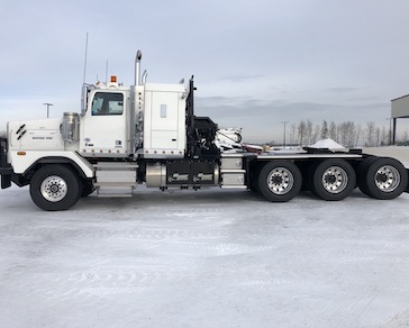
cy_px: 161
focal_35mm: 30
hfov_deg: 58.7
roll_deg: -1.0
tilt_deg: -0.2
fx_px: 364
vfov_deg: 48.6
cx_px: 204
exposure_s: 1/2525
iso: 20
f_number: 1.8
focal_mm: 3.99
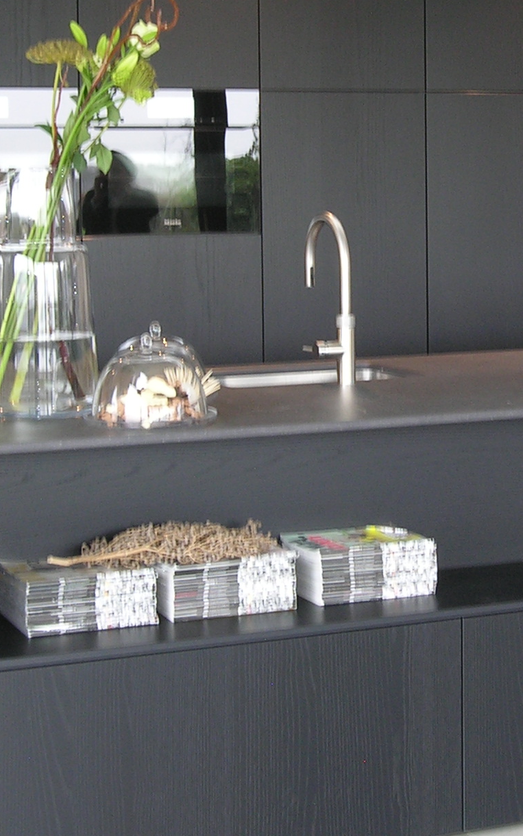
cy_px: 319
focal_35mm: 85
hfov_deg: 15.3
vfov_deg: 24.3
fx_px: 1939
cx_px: 413
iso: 60
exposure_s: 1
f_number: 4.9
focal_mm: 7.5
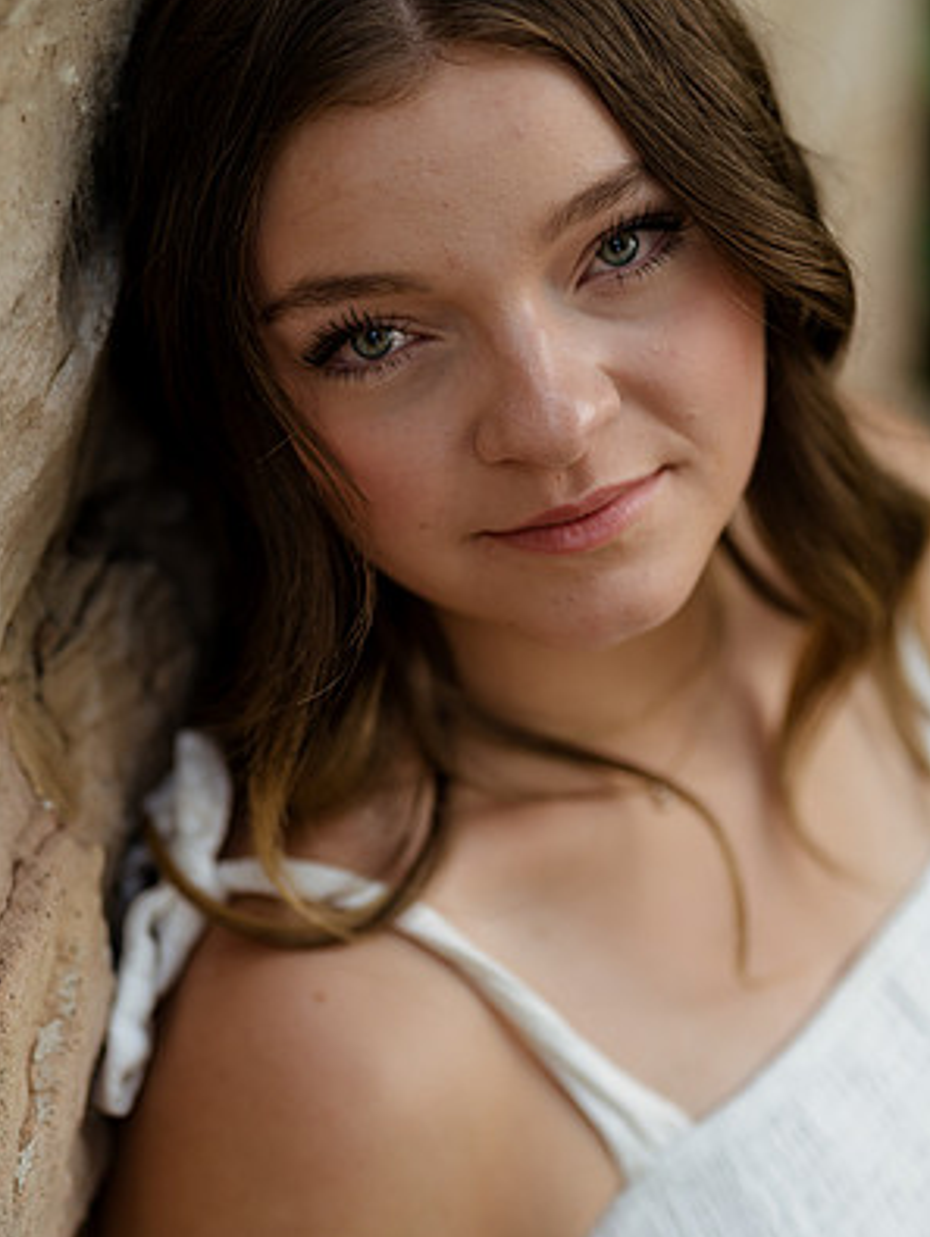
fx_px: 3326
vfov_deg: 21.1
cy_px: 680
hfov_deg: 15.9
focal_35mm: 93
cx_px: 463
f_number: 2.5
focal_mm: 85
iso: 400
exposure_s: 1/320
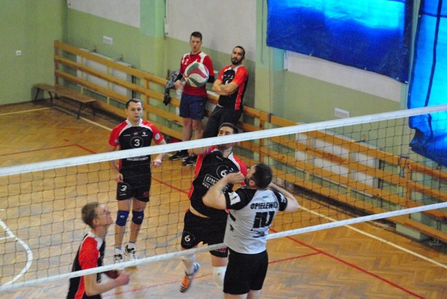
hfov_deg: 16.1
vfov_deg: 10.8
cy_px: 150
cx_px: 224
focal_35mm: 128
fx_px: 1585
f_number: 5
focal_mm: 85
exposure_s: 1/100
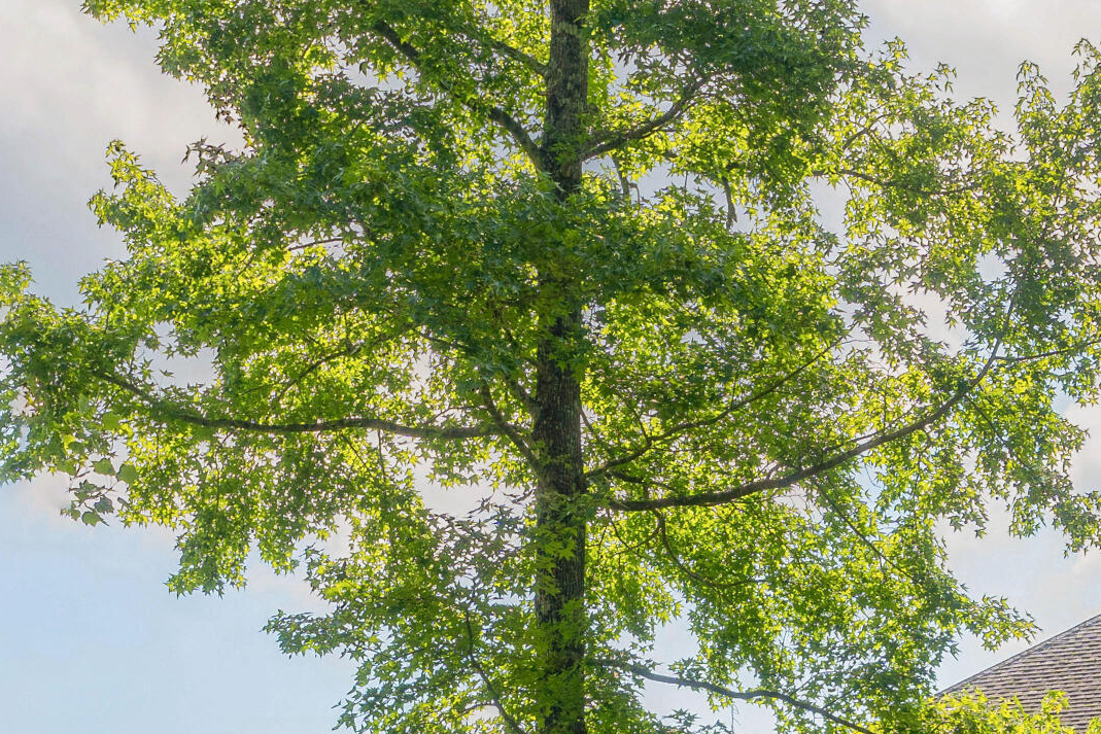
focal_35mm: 87
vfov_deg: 14.9
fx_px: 2661
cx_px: 1045
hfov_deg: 22.6
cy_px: 1012
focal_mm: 31
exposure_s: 1/400
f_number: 7.1
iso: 320
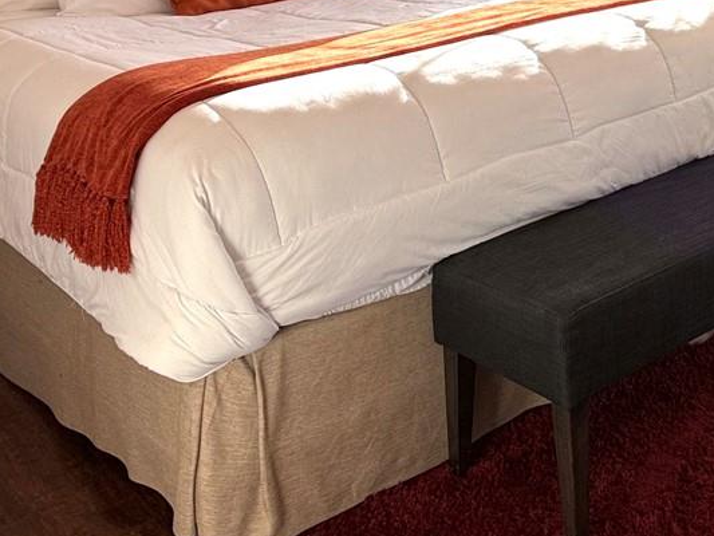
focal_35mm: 72
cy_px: -130
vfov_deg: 19.1
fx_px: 1485
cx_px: 739
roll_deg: +1.5
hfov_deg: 25.5
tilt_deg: -1.8
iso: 80
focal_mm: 6.76
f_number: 1.78
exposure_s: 1/539
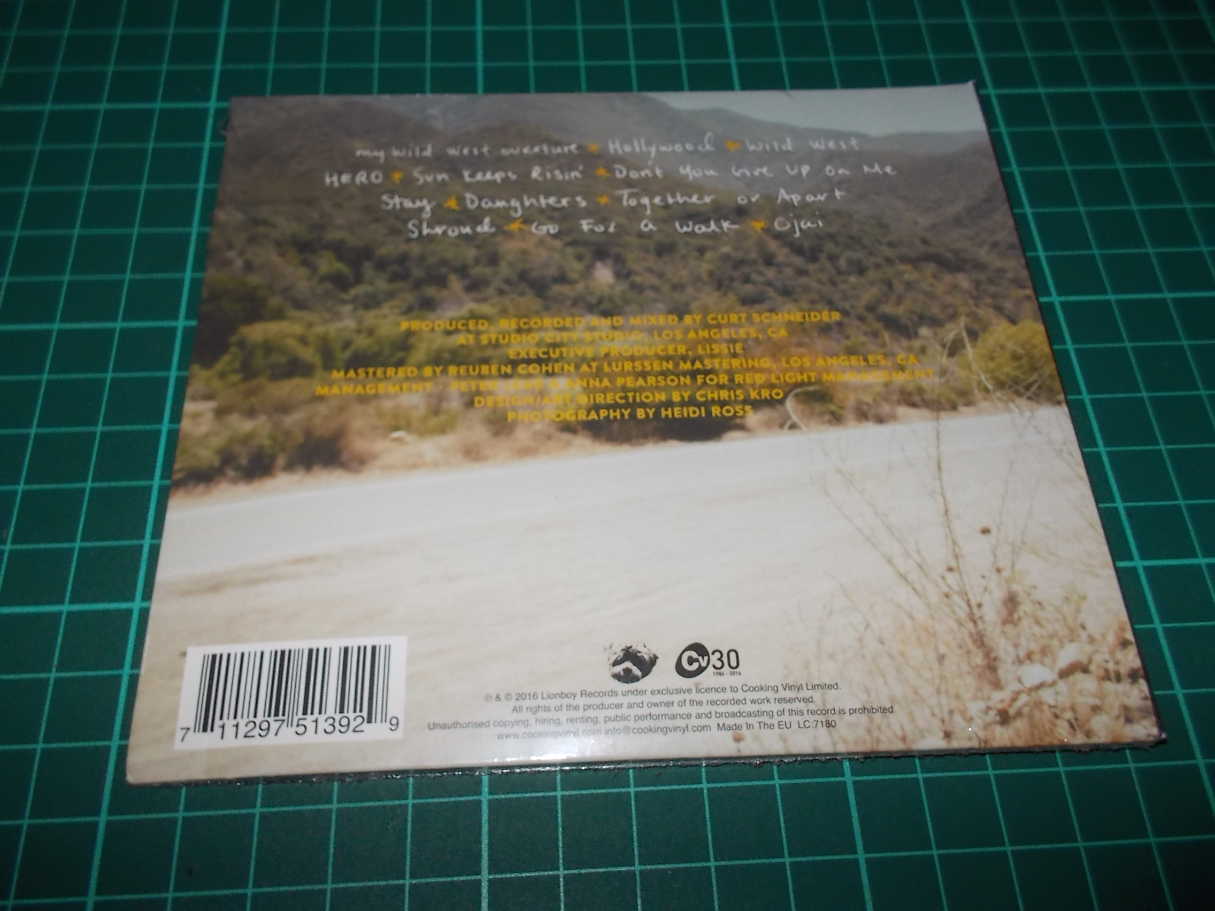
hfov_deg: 61.7
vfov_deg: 48.2
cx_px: 608
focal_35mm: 29
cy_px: 456
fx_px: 1018
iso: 200
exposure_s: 1/30
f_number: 3.3
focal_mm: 4.1
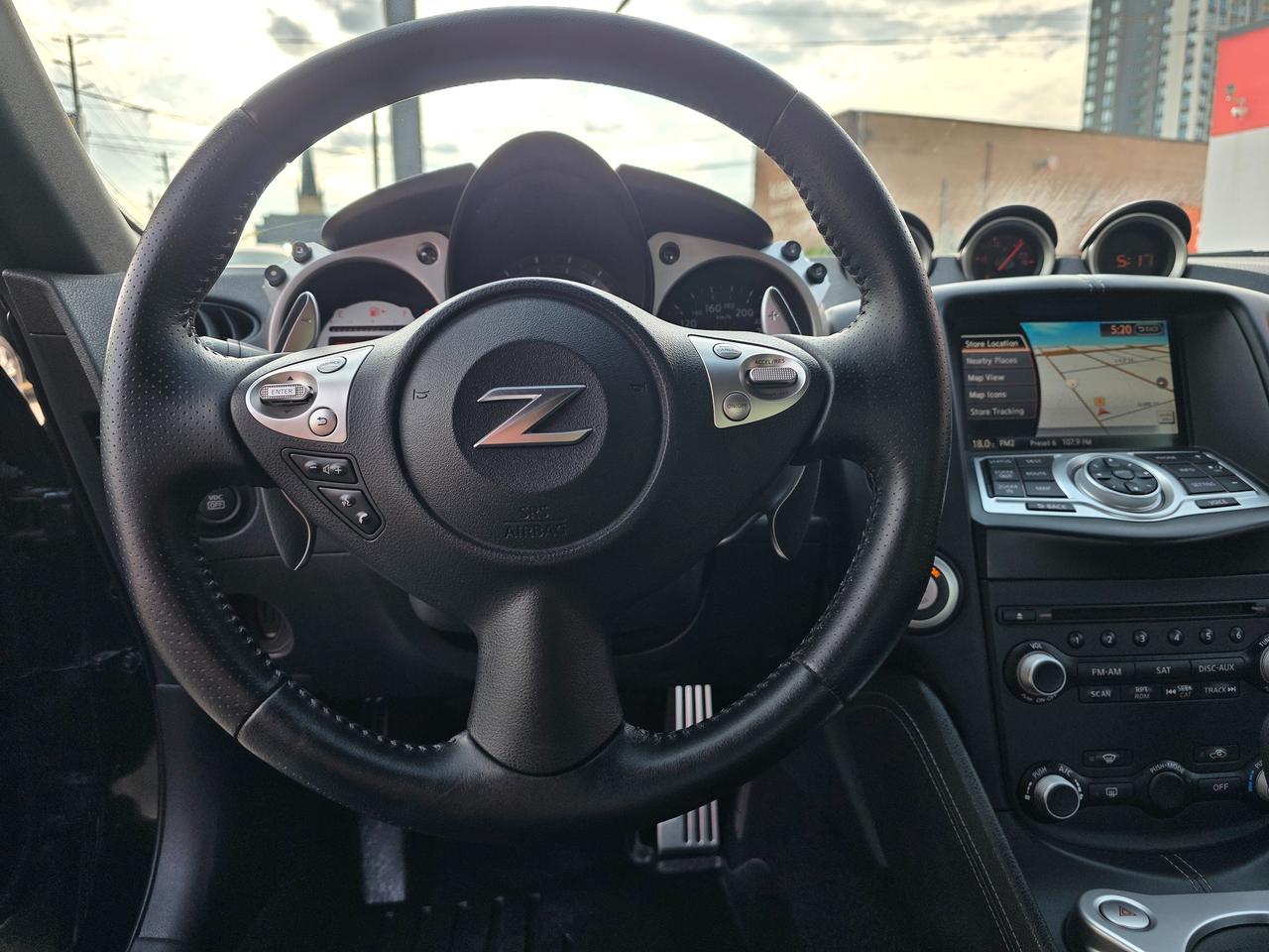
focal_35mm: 23
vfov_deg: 58.9
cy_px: 476
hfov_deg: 73.9
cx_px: 634
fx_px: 843
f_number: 1.7
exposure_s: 1/128
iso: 12
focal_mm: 6.3
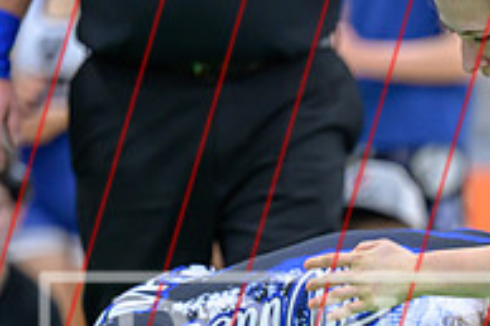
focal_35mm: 546
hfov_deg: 3.8
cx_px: 577
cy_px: 411
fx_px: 7425
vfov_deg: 2.5
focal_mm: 160
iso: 2200
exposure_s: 1/640
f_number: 2.8
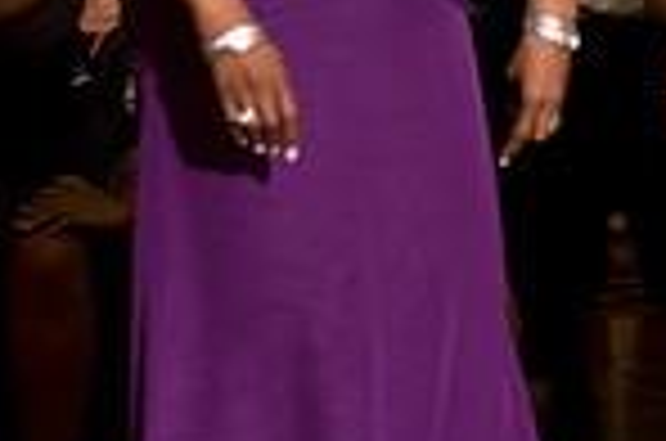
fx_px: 5077
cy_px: -72
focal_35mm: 275
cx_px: 400
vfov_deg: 5.0
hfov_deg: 7.5
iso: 3200
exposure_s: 1/125
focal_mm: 70
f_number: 3.2
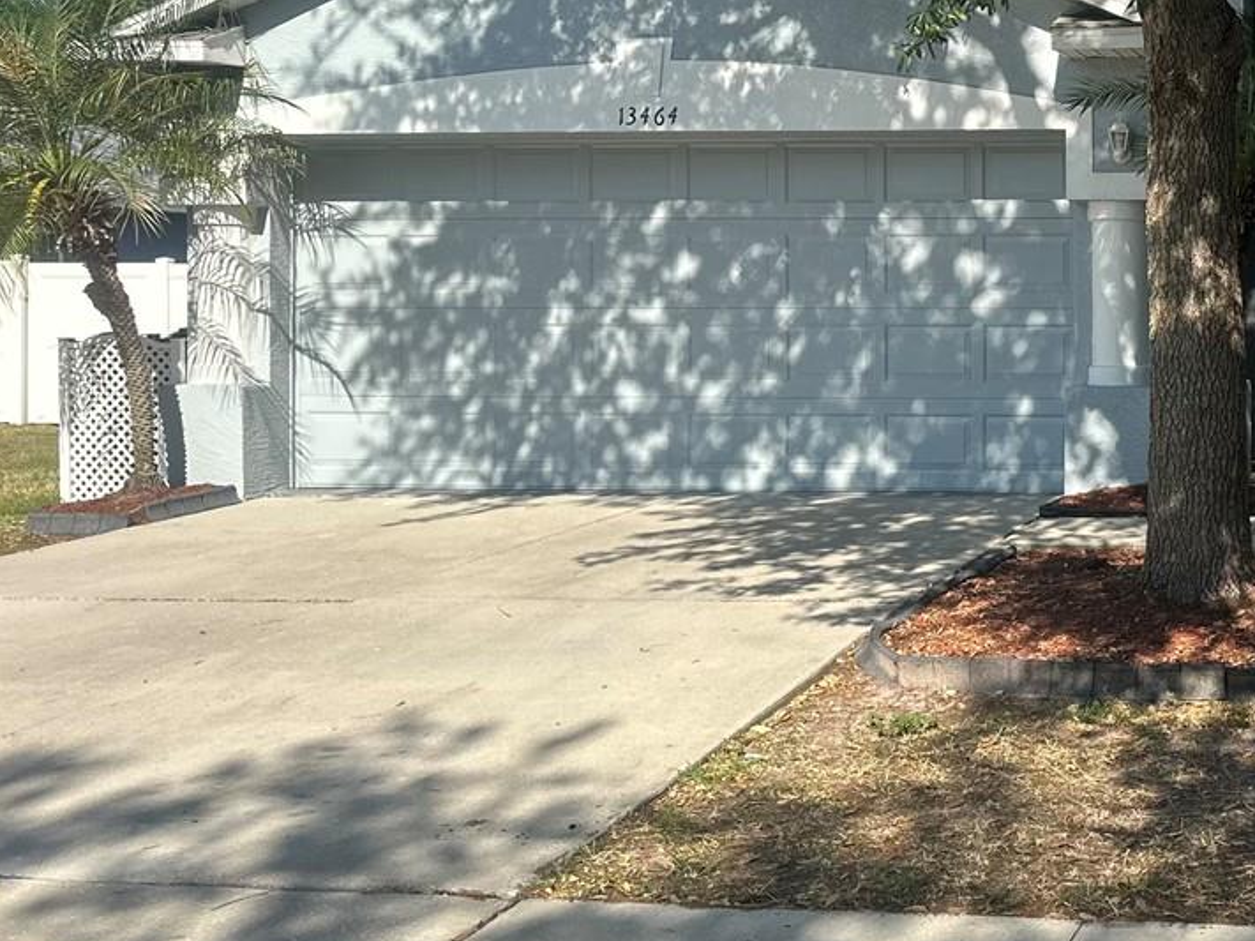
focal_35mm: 54
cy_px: 351
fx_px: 1957
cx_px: 1257
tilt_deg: +0.3
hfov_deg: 32.7
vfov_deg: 26.9
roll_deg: -0.2
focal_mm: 6.86
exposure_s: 1/2203
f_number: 1.78
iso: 80
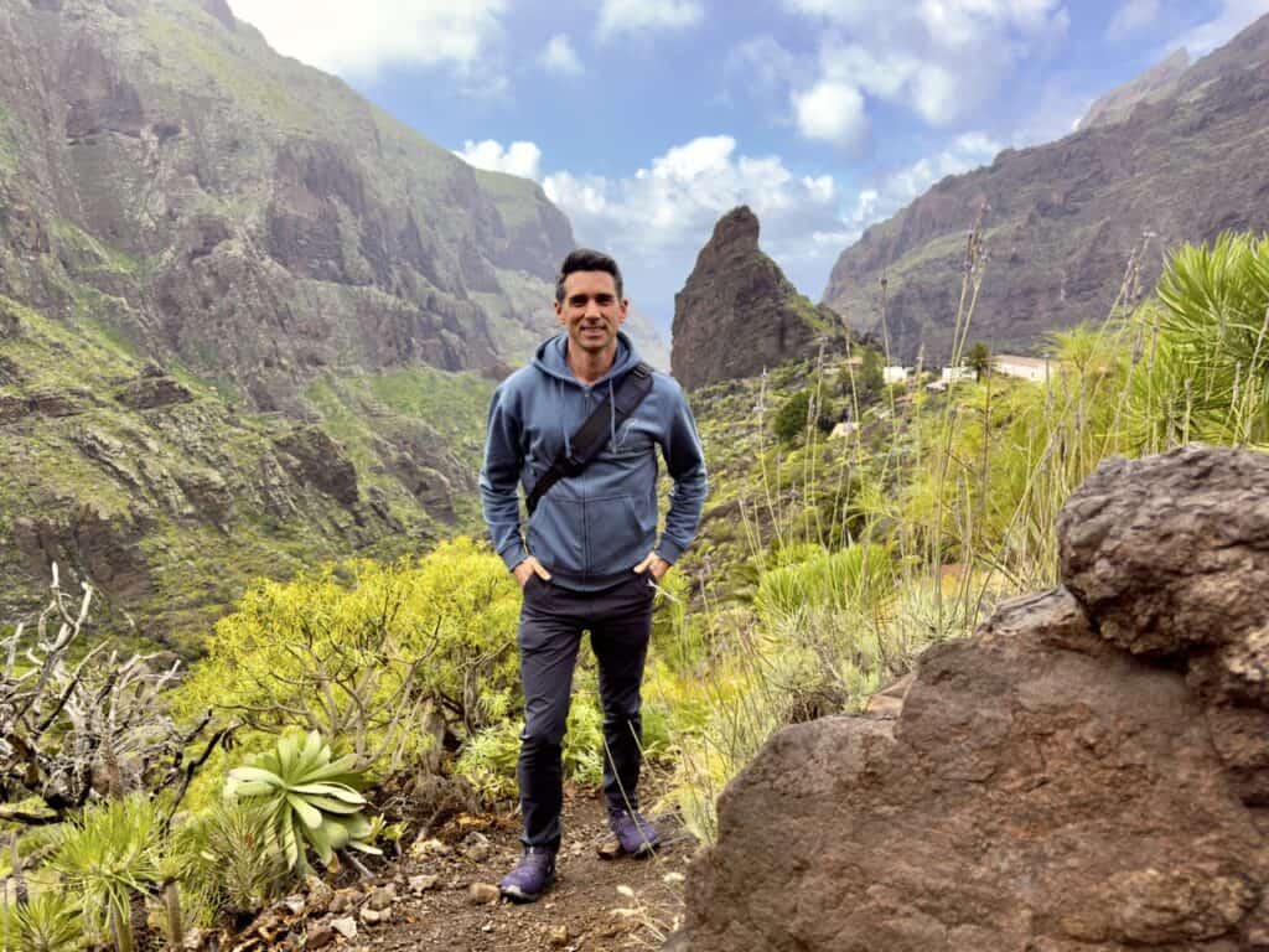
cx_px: 634
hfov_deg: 71.6
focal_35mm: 24
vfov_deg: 56.8
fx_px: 880
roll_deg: +2.0
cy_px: 476
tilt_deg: -12.8
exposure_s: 1/1067
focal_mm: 6.76
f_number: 1.78
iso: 100
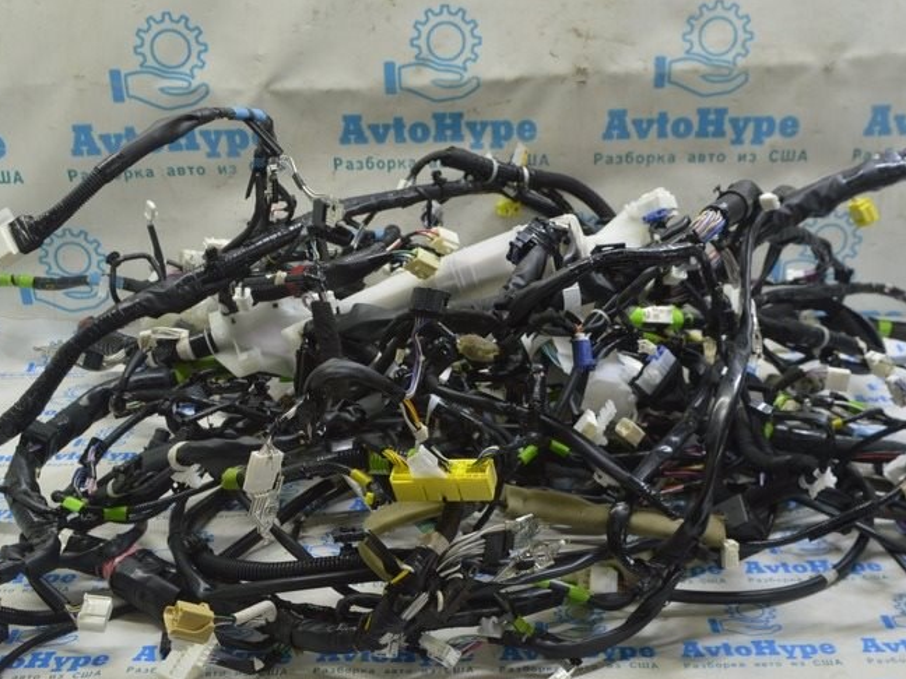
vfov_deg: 35.1
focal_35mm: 41
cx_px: 482
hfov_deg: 45.7
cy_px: 339
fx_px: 1073
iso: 400
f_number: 5.6
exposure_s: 1/20
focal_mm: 18
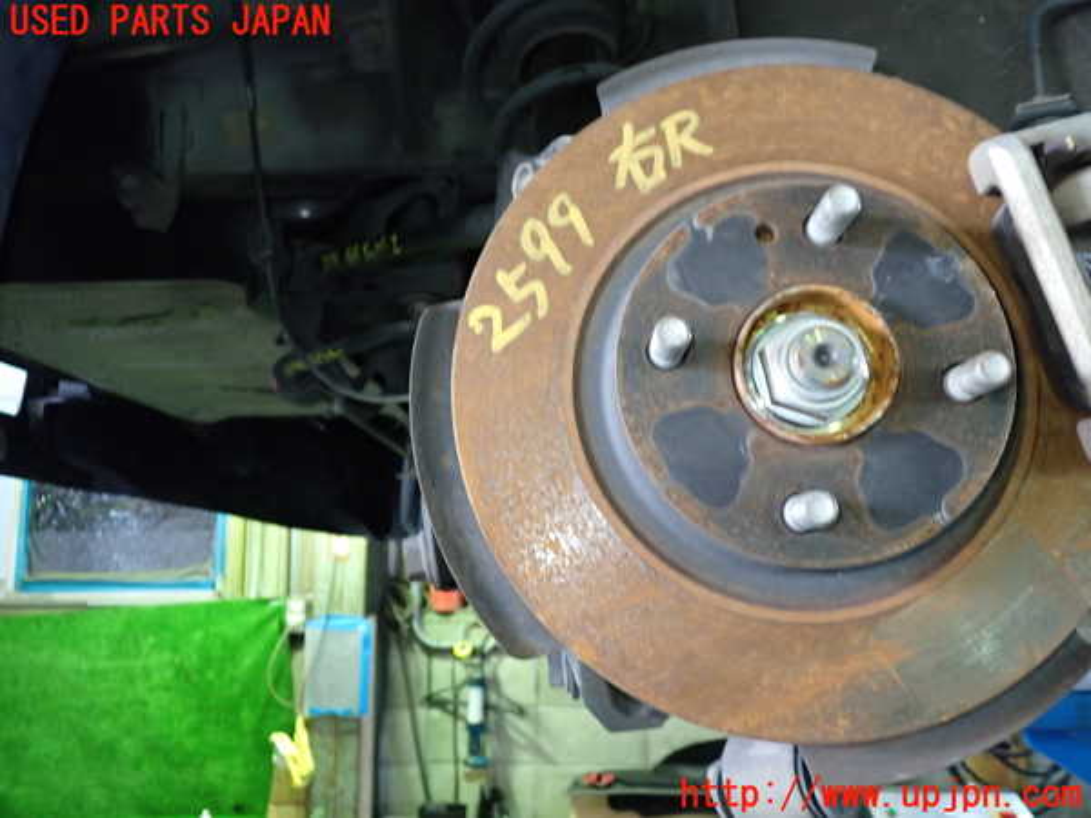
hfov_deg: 60.0
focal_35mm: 30
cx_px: 546
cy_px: 409
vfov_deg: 46.8
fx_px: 946
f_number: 2.3
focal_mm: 5.4
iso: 500
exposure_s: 1/30
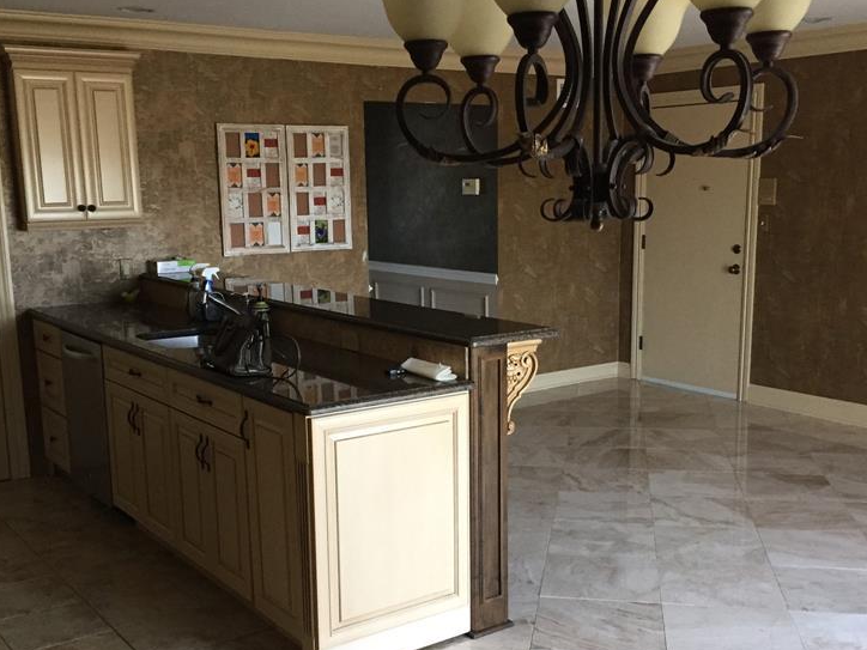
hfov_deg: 45.8
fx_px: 1027
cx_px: 445
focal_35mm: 41
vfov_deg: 35.1
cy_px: 378
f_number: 2.2
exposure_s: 1/30
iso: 125
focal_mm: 4.15
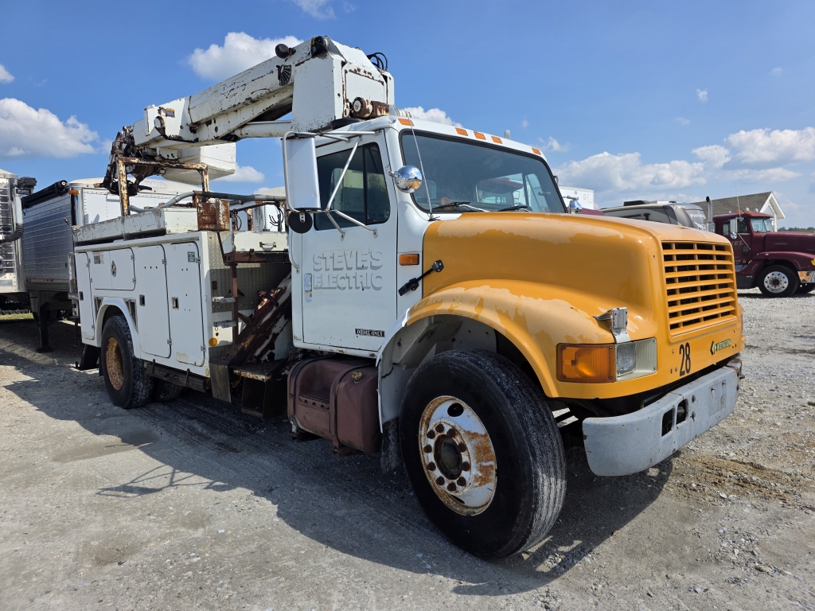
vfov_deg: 58.9
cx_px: 408
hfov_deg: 73.9
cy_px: 306
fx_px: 542
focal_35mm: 23
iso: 80
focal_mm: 6.3
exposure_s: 1/5958
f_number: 1.7
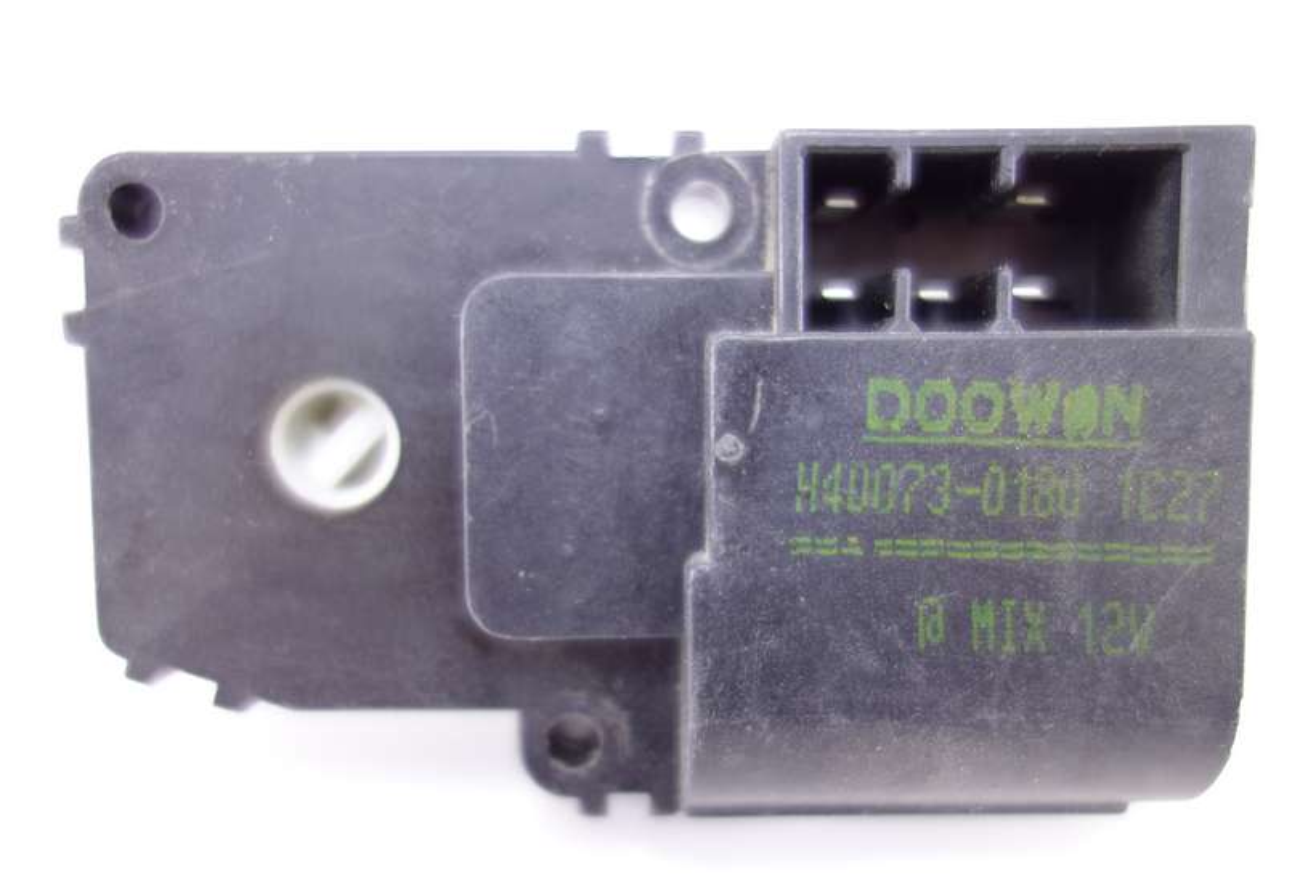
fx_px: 1024
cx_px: 658
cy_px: 439
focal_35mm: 28
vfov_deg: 46.4
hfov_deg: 65.5
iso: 125
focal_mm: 10.4
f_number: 1.8
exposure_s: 1/30
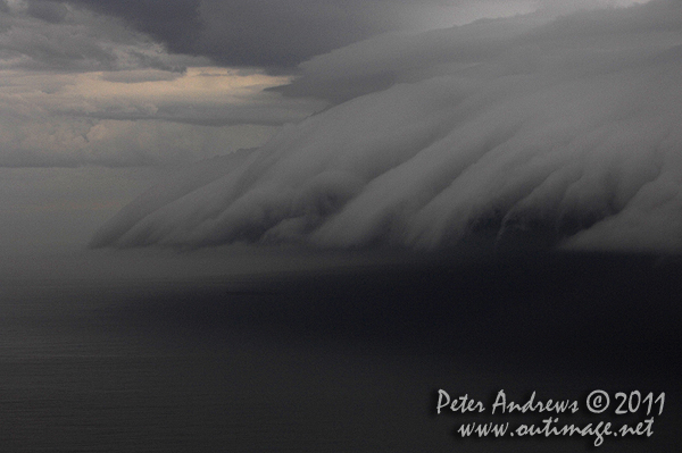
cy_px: 226
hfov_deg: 19.5
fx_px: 1987
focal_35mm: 105
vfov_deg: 13.0
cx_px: 341
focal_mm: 70
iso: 400
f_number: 2.8
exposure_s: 1/800
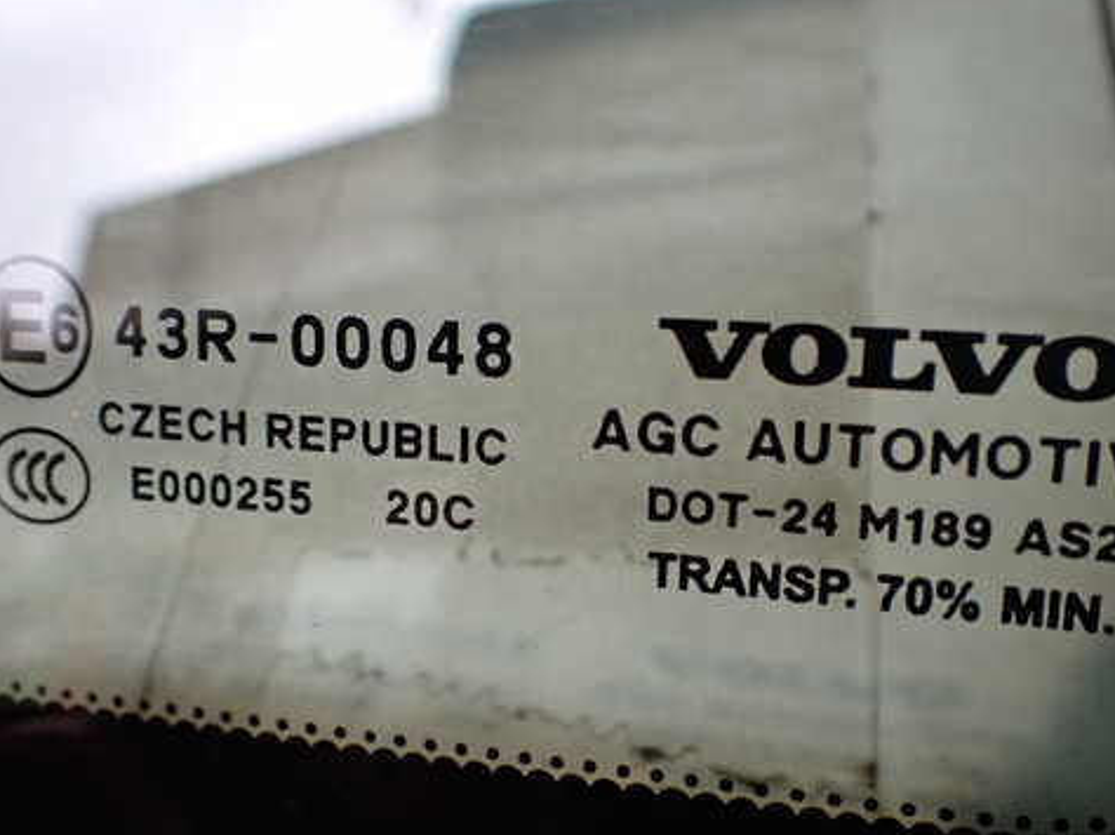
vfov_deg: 37.6
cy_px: 463
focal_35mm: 38
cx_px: 548
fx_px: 1223
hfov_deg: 49.0
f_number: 2.3
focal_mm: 5.4
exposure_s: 1/125
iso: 200
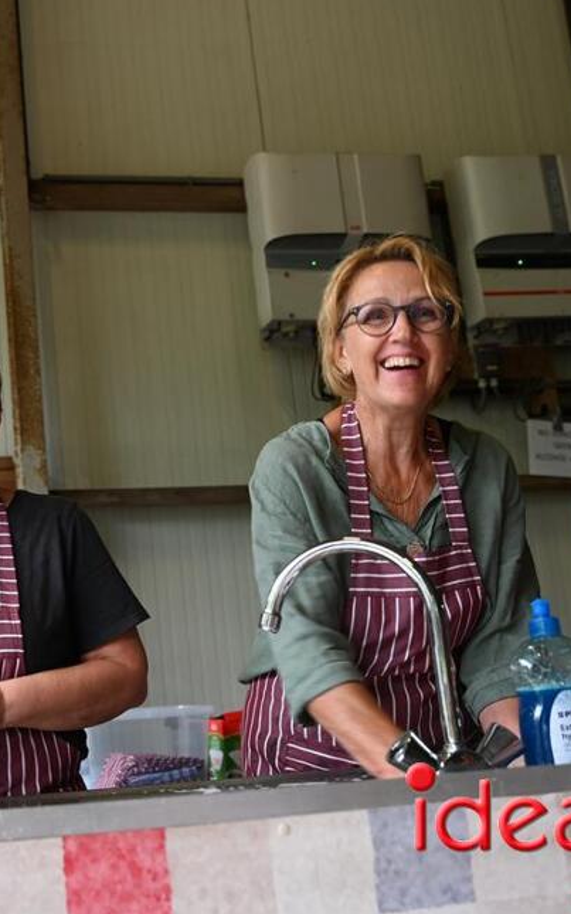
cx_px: 43
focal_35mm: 47
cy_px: 454
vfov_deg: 42.6
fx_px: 1170
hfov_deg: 26.4
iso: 640
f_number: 3.5
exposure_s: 1/50
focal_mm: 30
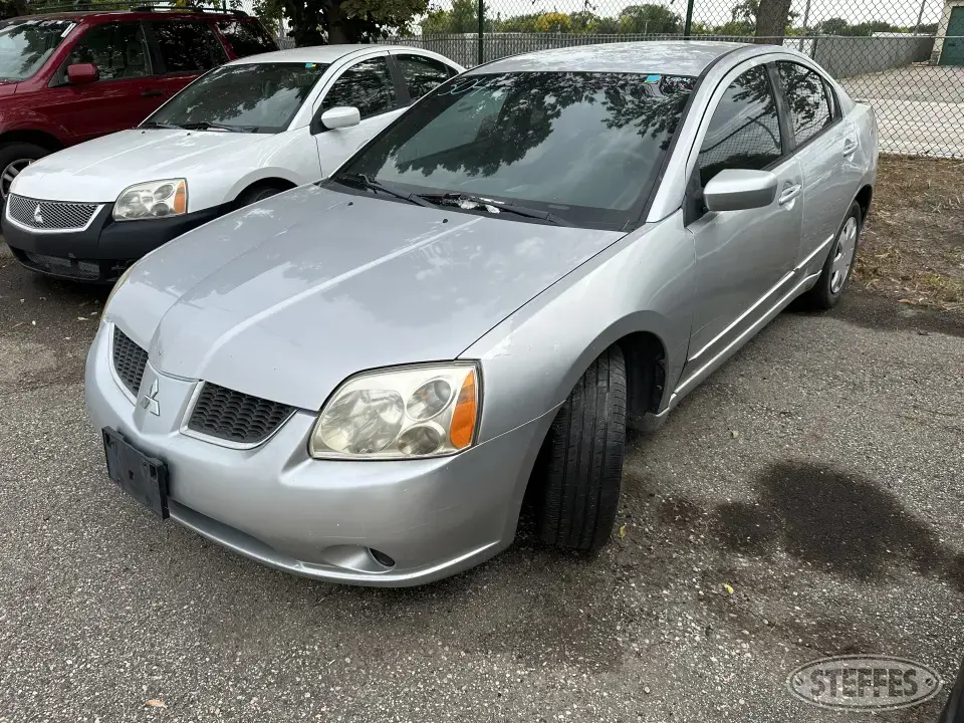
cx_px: 482
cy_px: 362
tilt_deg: -20.7
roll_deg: +2.2
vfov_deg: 56.8
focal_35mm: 24
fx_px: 668
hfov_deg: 71.6
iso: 80
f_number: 1.78
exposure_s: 1/3058
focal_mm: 6.86
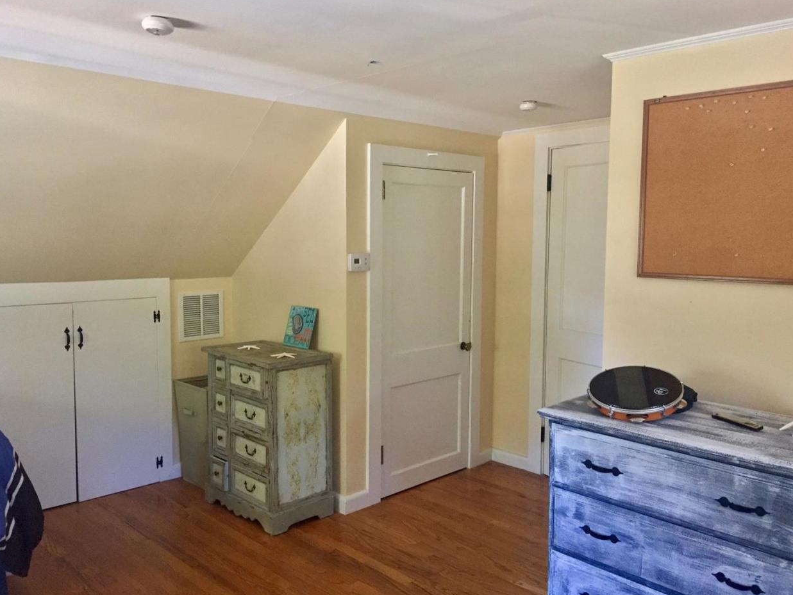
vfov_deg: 46.8
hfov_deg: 60.0
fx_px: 687
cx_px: 396
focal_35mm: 30
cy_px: 299
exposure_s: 1/30
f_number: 2.2
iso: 250
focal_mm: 4.15
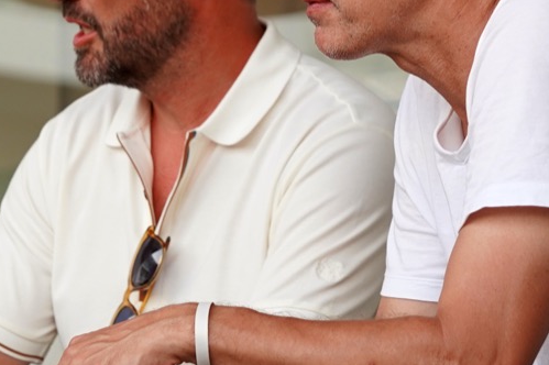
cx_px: 315
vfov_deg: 4.1
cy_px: 0
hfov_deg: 6.2
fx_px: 5044
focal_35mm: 331
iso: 250
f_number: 4
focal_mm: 85
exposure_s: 1/160
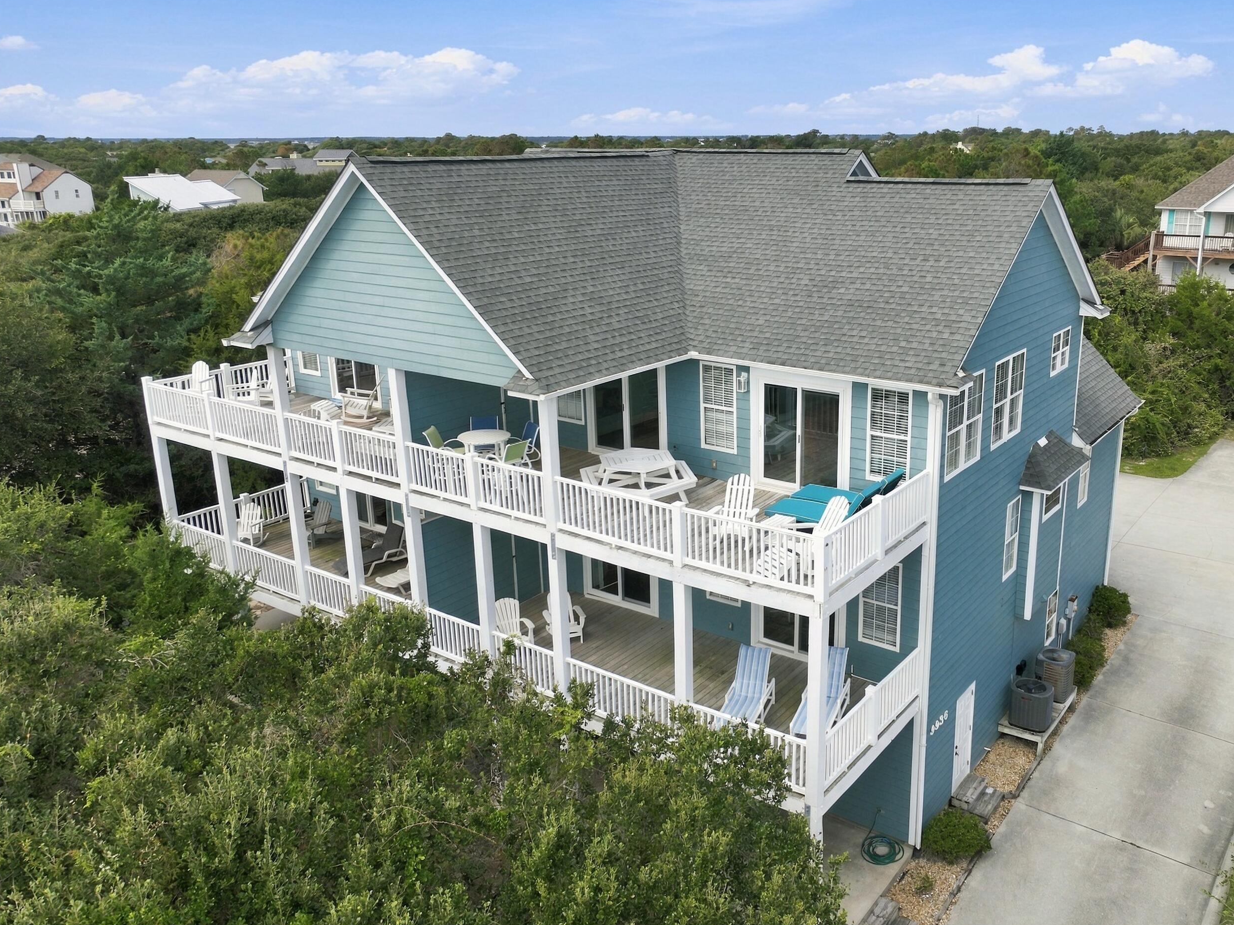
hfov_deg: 61.2
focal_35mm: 29
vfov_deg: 48.2
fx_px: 1033
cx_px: 739
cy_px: 448
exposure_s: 1/500
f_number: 2.8
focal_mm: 12.3
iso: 110
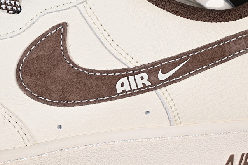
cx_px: 80
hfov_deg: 16.1
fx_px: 875
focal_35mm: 127
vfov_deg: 10.8
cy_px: 76
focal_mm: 50
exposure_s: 1/80
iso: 160
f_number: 7.1
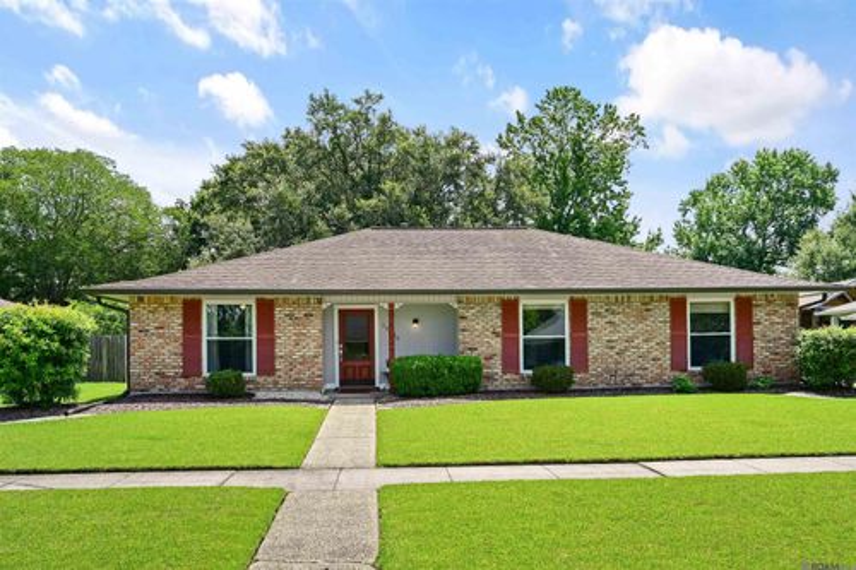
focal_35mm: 26
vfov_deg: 49.5
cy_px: 285
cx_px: 428
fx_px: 618
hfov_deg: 69.4
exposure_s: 1/200
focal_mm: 26
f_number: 10
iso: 200
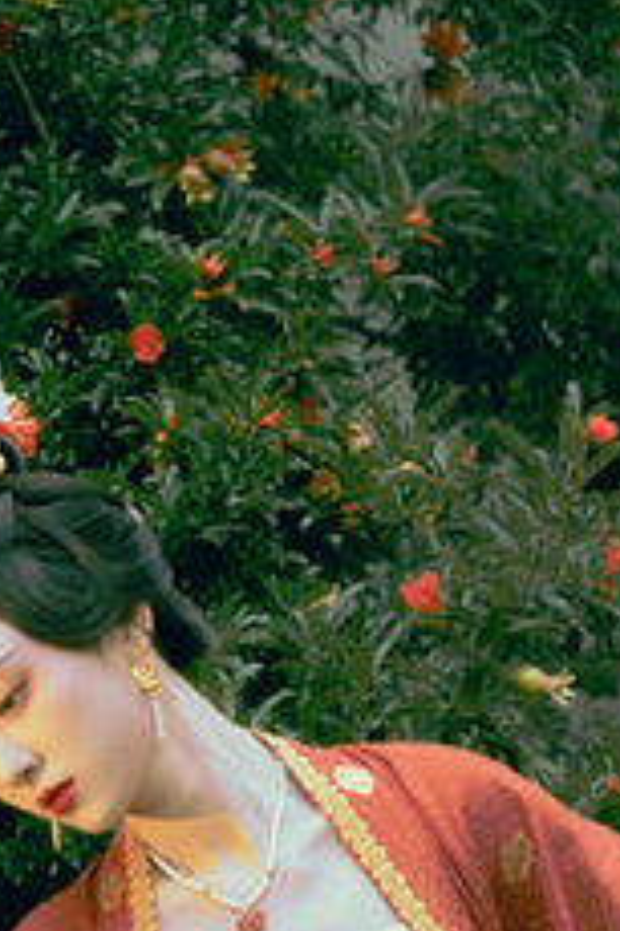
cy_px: 103
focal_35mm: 582
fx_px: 15057
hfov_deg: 2.4
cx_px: -466
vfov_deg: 3.5
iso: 250
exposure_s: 1/1600
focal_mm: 85
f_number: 2
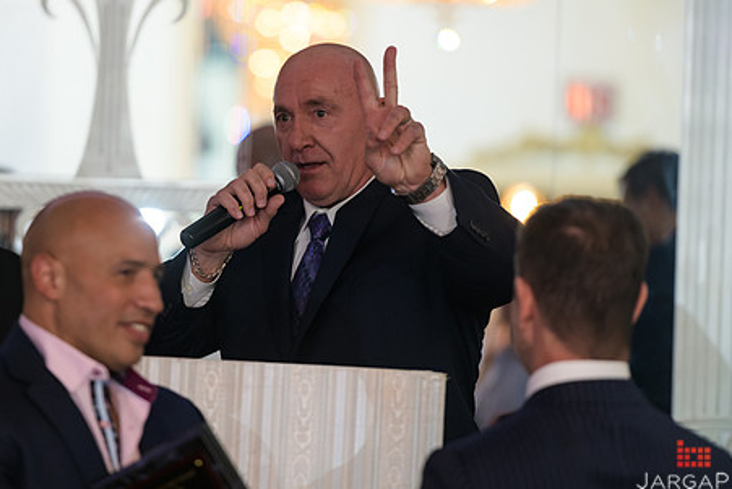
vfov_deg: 5.4
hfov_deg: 8.0
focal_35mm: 257
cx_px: 321
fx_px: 5227
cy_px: 210
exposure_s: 1/125
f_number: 3.2
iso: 1000
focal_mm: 200
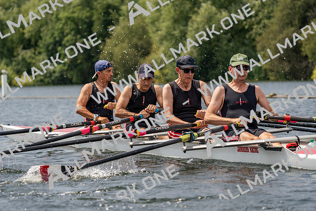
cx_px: 158
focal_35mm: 200
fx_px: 1756
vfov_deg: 6.9
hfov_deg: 10.3
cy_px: 106
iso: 250
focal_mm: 200
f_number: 5.6
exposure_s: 1/1600
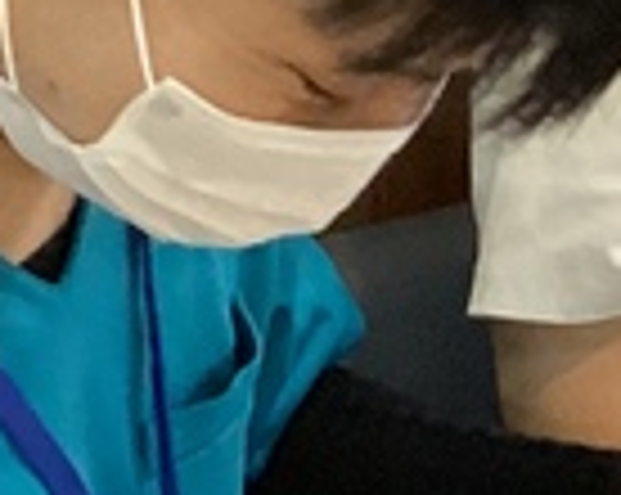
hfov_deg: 8.5
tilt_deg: -23.5
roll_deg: -4.0
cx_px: 1008
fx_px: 4038
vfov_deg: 7.0
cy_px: 369
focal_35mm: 220
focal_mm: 3.3
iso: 250
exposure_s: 1/40
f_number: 2.4
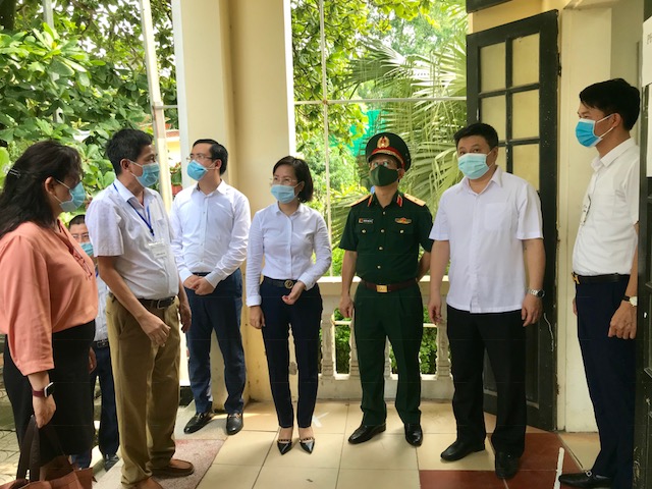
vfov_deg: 49.7
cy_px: 244
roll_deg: +0.4
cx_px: 326
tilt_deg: -4.3
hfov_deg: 63.4
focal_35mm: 28
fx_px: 527
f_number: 1.8
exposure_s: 1/164
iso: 20
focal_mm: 3.99
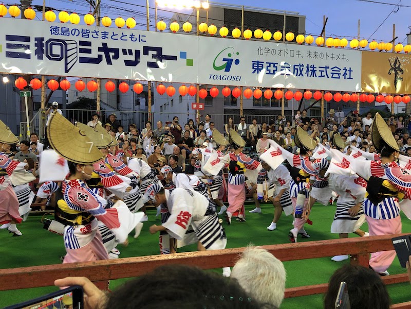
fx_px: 332
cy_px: 154
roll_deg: +1.0
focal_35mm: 28
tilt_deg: -4.3
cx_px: 206
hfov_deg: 63.4
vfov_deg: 49.7
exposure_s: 1/30
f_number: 1.8
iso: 32
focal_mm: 3.99
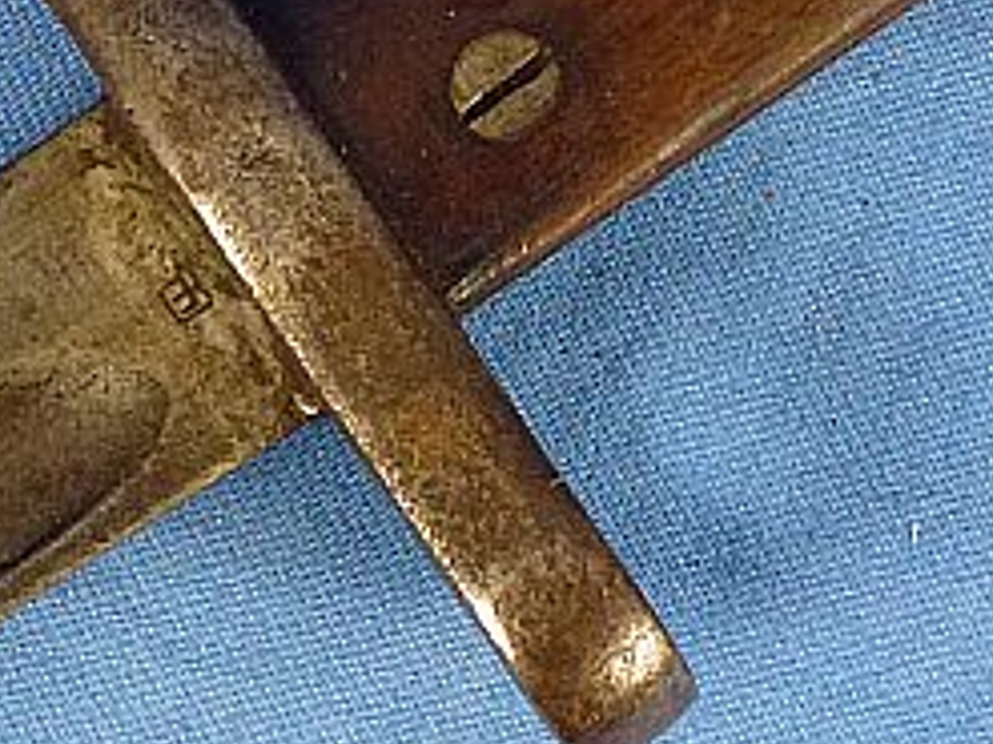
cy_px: 185
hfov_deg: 13.5
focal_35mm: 146
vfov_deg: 10.1
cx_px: 390
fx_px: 4186
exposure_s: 1/60
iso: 400
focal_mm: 8
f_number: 4
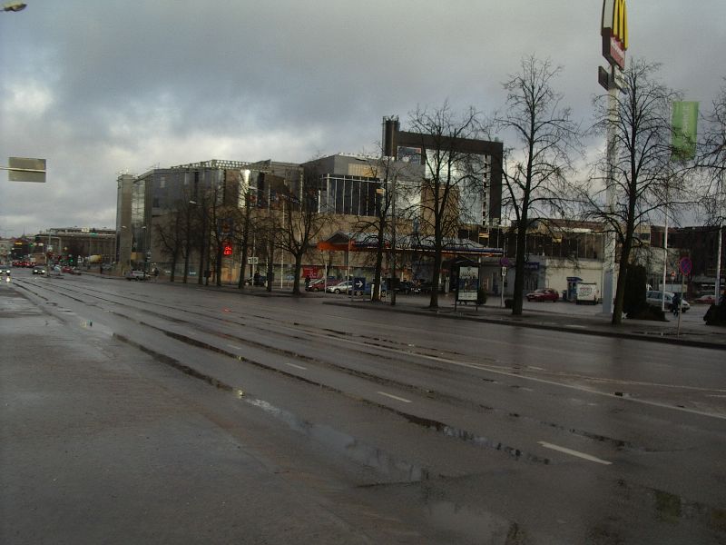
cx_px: 363
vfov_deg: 37.7
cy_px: 272
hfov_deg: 49.0
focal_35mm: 38
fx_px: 797
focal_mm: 5.8
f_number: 4.8
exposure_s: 1/200
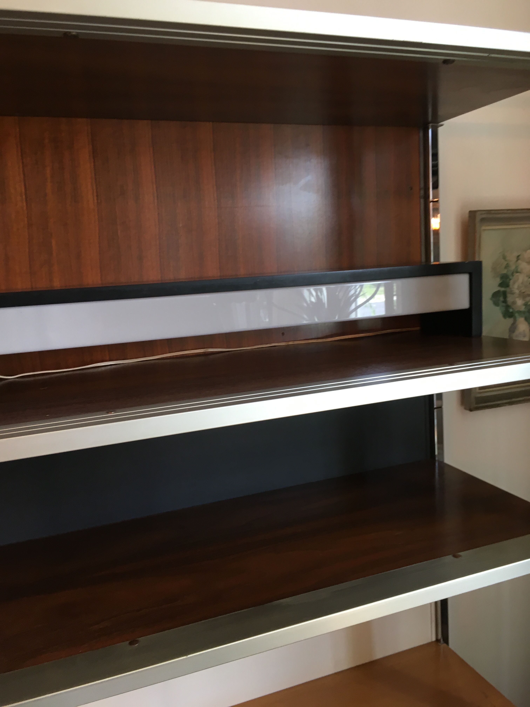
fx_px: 592
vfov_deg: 61.7
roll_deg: +2.4
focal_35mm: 29
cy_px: 354
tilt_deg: -9.0
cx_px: 265
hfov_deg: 48.2
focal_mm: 4.15
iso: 64
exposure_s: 1/33
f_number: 2.2
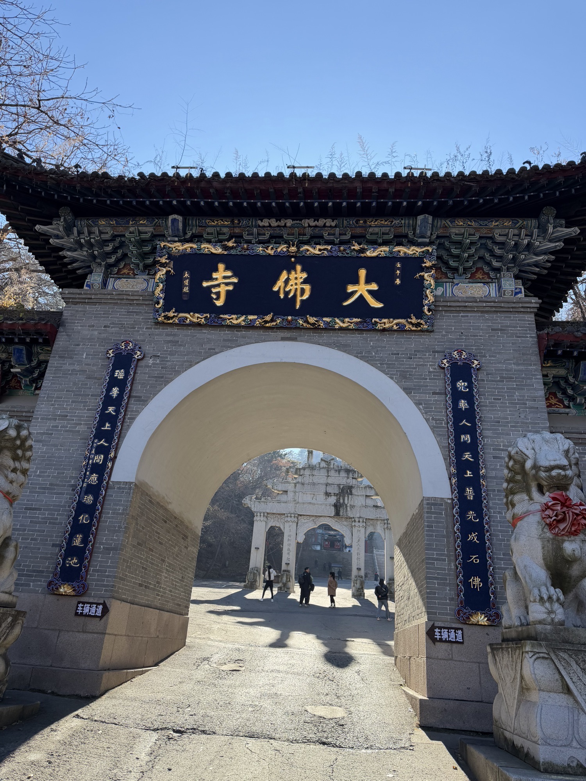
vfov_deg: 71.6
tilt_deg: +29.5
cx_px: 293
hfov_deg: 56.8
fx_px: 542
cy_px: 390
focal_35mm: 24
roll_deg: -4.2
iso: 80
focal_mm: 6.76
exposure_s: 1/1653
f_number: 1.78
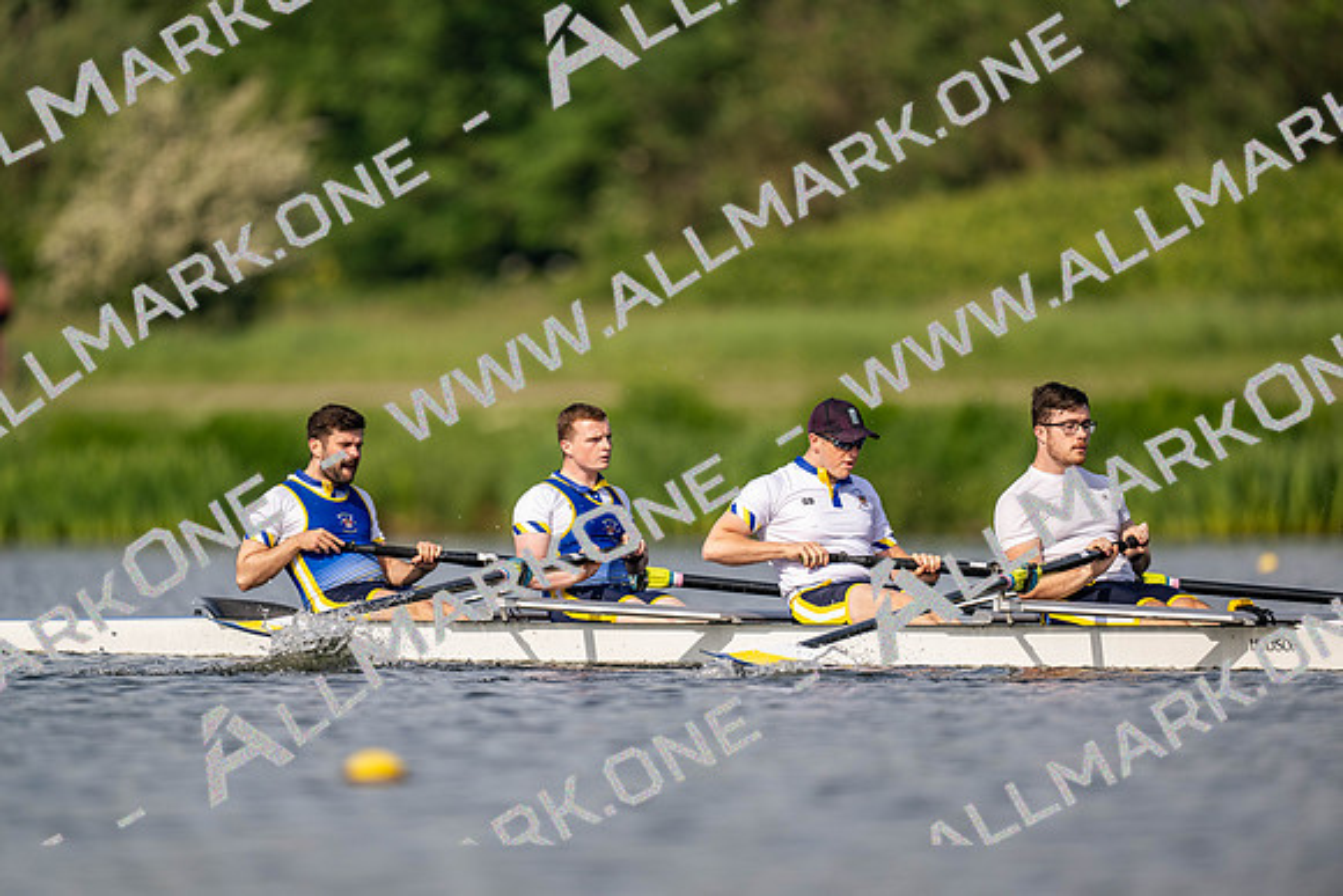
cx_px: 672
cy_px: 448
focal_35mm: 600
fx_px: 22388
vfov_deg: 2.3
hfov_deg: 3.4
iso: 220
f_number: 4
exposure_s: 1/2500
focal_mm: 600
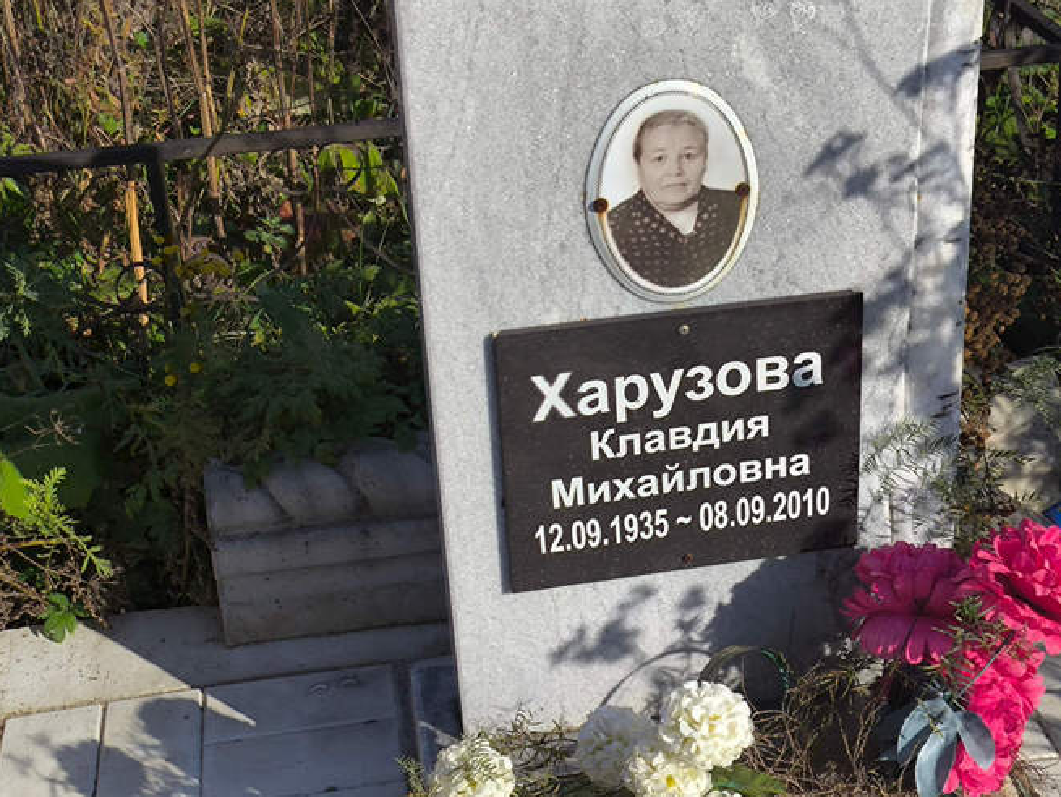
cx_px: 605
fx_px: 1871
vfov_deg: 24.0
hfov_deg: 31.6
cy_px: 392
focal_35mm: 61
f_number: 1.7
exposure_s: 1/2317
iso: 50
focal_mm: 4.71
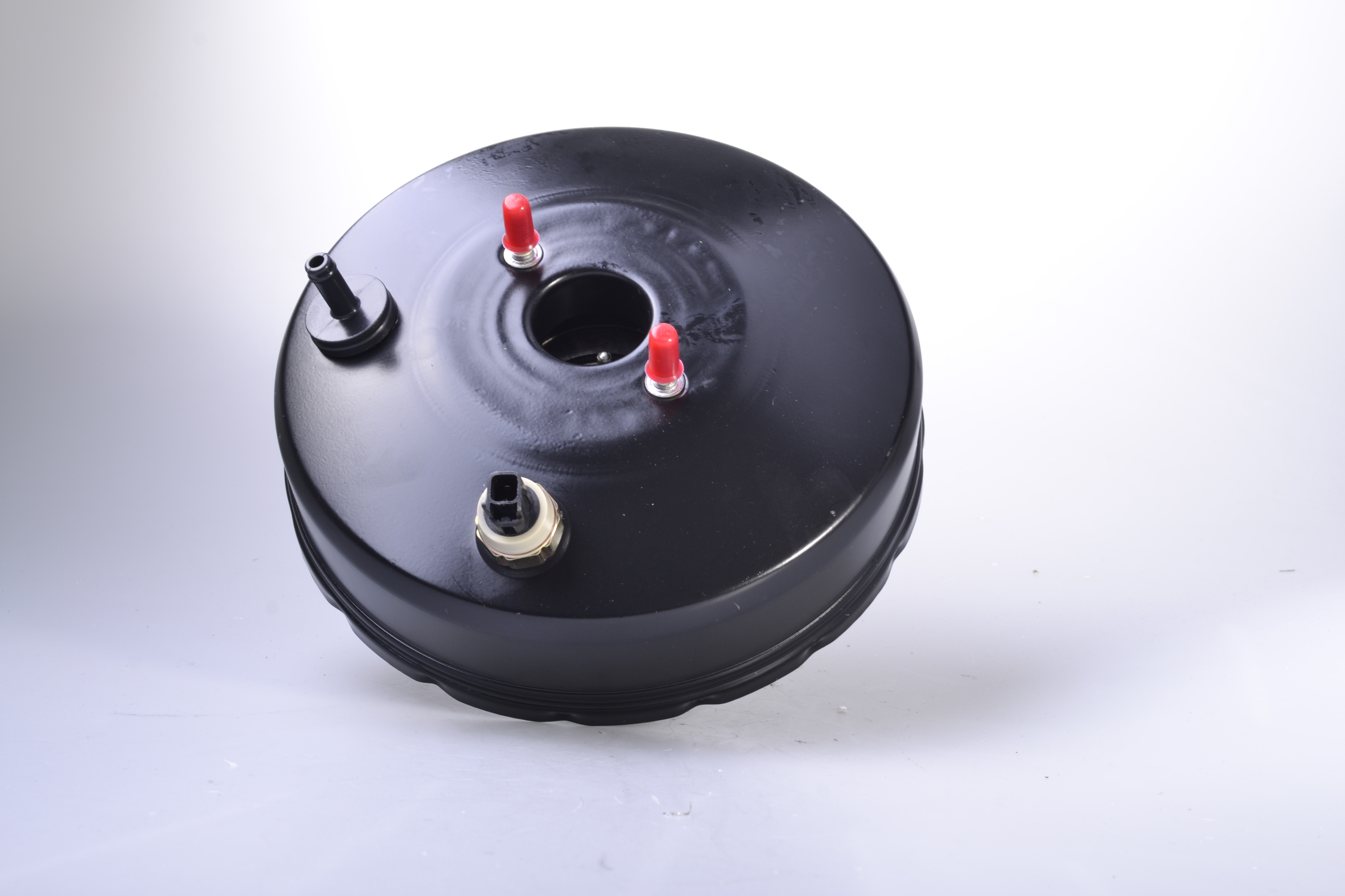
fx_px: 1793
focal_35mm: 48
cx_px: 672
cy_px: 448
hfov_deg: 41.1
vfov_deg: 28.1
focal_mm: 32
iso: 100
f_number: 13
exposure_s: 1/160
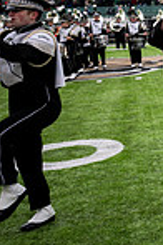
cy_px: 56
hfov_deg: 10.5
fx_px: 645
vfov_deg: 21.2
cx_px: 477
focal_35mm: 95
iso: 160
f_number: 2.8
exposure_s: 1/500
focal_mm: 24
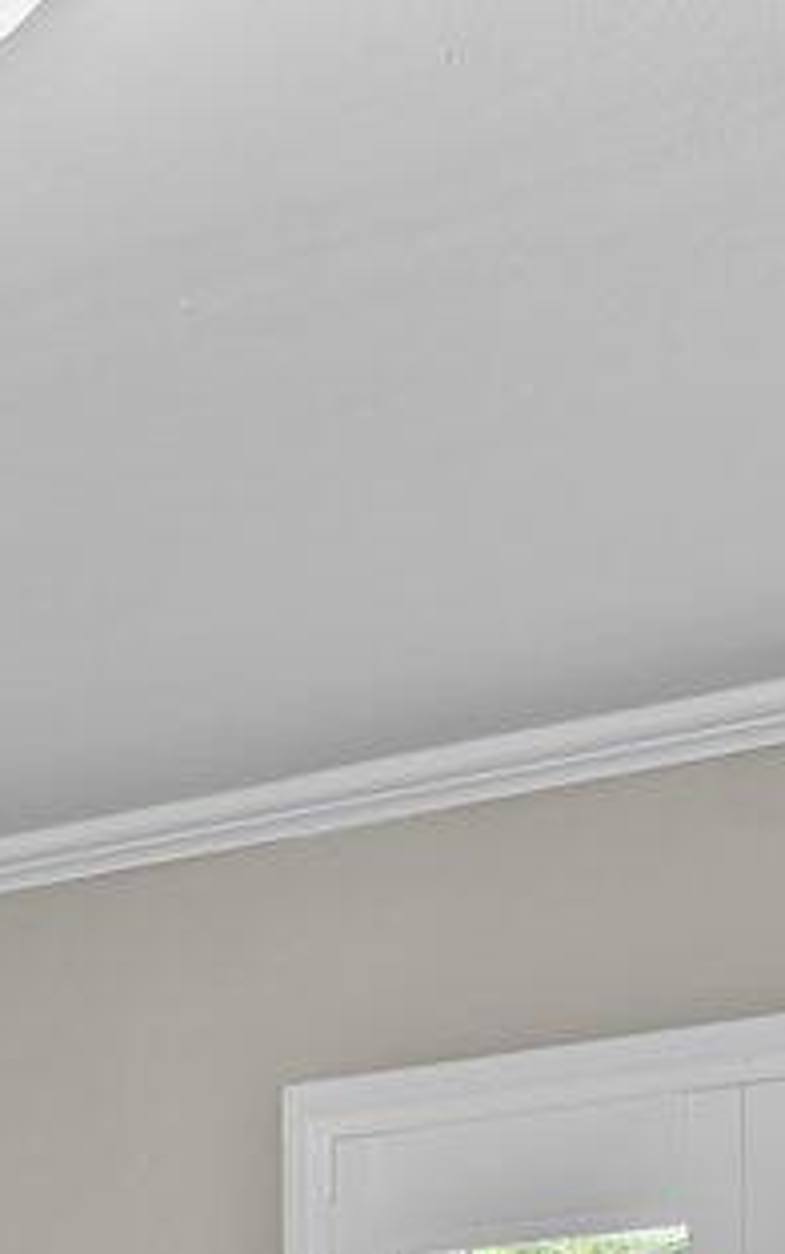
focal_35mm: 100
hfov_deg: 11.7
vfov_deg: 18.7
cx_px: -813
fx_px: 3418
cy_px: 1799
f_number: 6.3
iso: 400
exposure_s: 1/1.25
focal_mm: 15
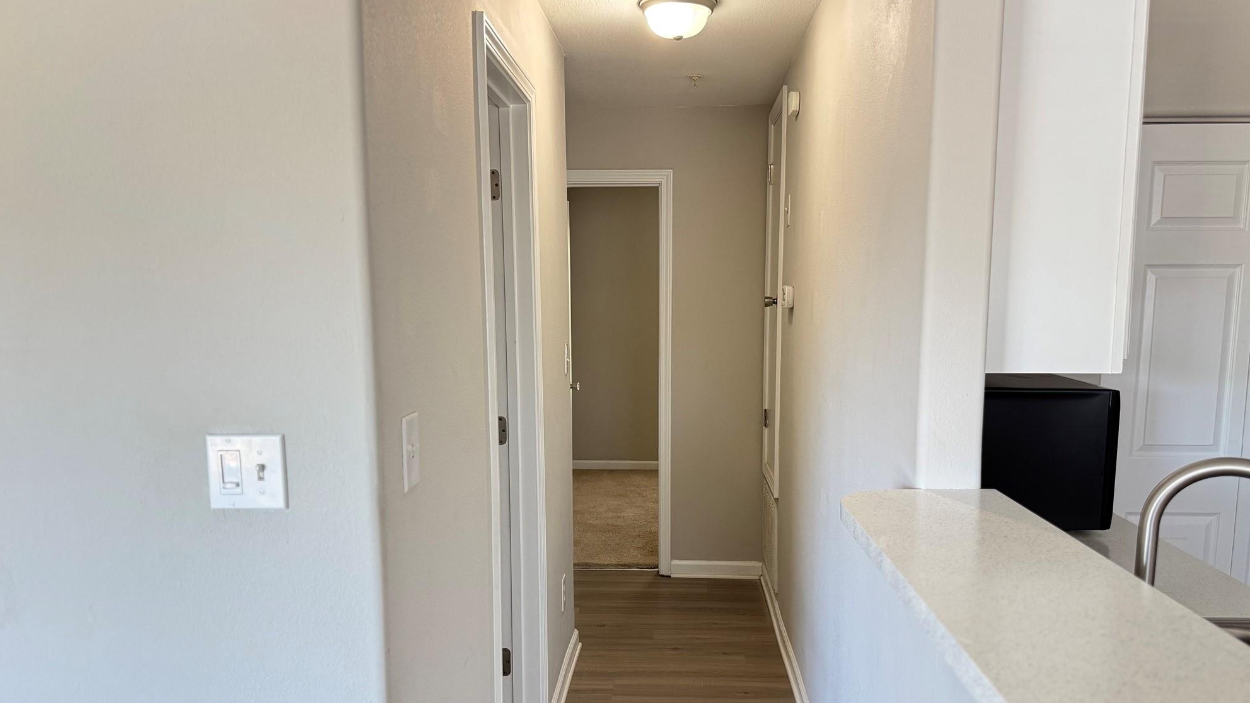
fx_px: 895
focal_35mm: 27
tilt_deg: -6.4
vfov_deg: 42.8
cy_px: 408
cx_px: 628
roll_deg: +0.2
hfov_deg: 69.9
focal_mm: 6.76
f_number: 1.78
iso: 320
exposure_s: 1/60
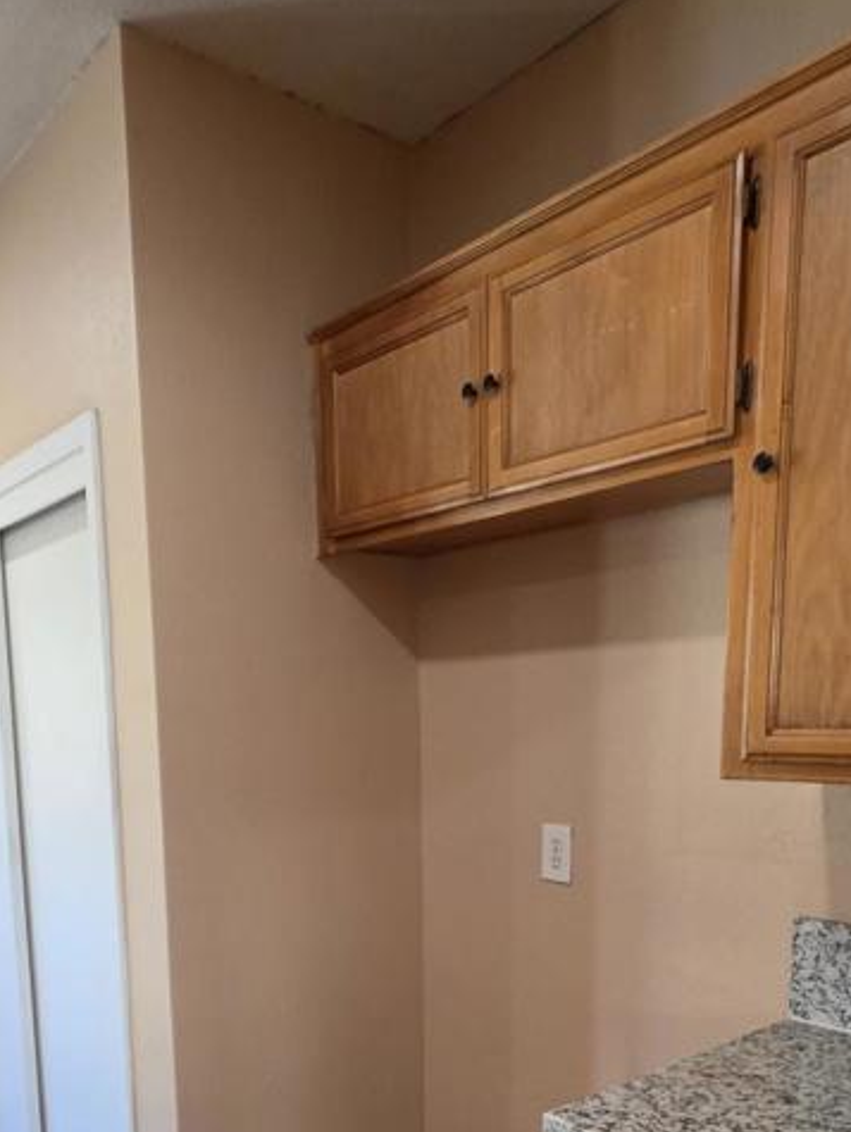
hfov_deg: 49.1
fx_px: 917
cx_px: 300
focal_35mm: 28
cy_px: 865
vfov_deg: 59.6
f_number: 1.9
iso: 250
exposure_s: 1/120
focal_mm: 2.2
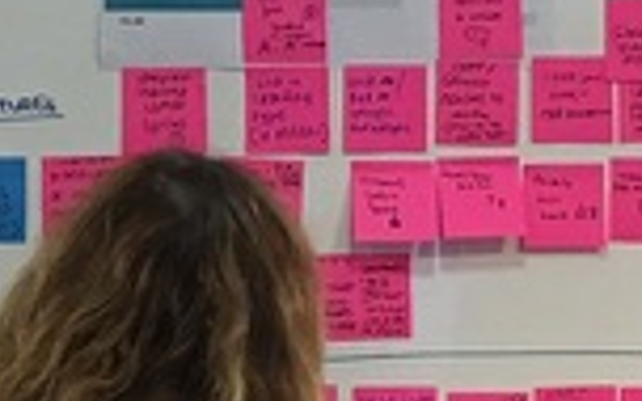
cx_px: 93
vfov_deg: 6.3
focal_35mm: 207
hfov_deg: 10.1
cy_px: 253
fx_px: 3622
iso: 64
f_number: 2.2
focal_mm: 4.15
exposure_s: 1/17
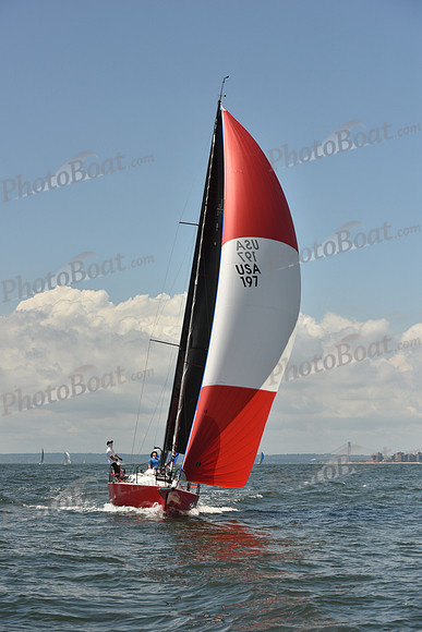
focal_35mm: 70
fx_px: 1230
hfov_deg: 19.5
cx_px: 211
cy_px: 316
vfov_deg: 28.8
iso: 320
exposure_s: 1/2000
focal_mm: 70
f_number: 7.1
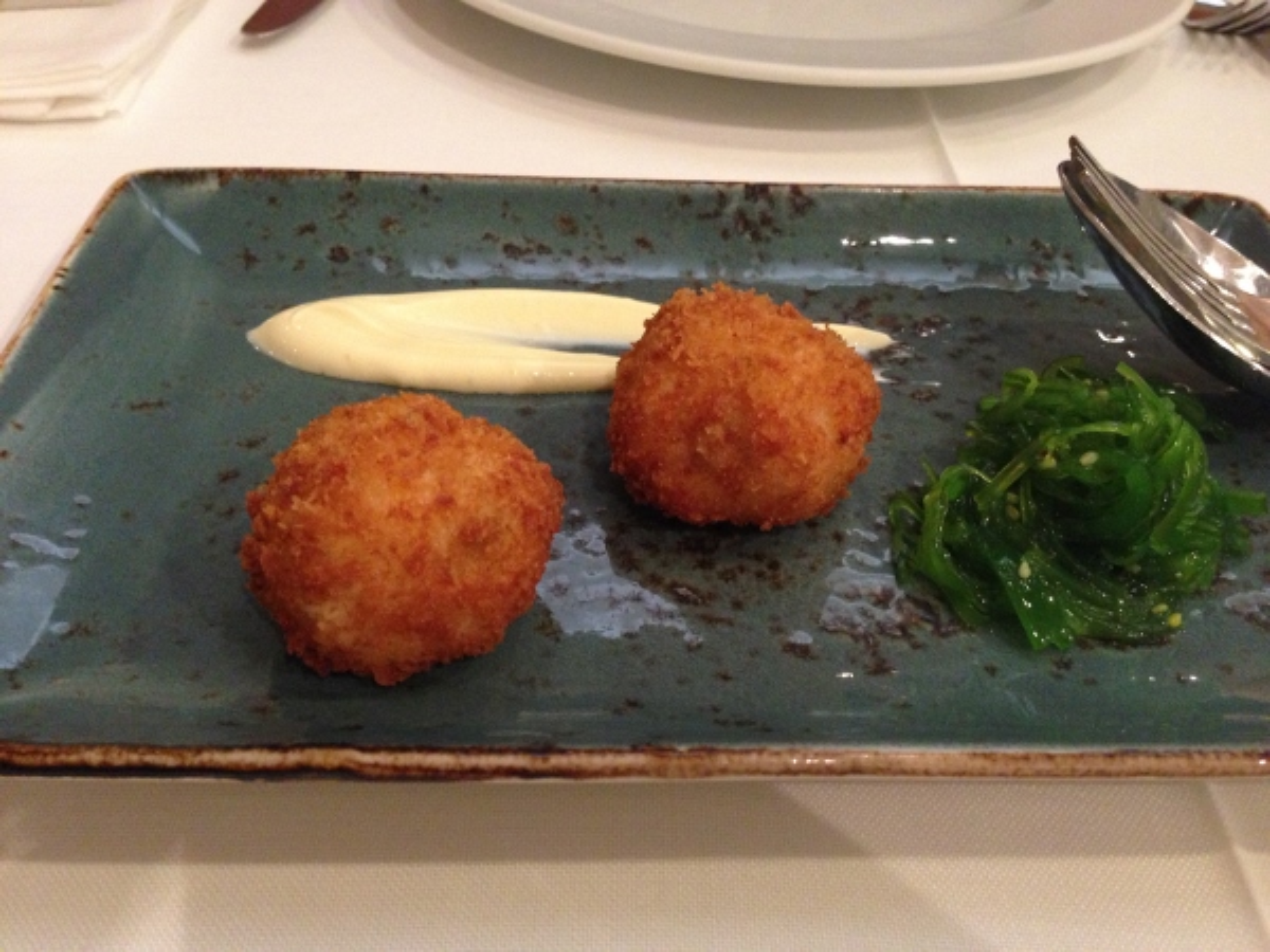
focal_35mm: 33
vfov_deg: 42.9
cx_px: 635
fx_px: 1211
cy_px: 476
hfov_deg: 55.4
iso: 400
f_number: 2.4
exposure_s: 1/17
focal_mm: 4.13
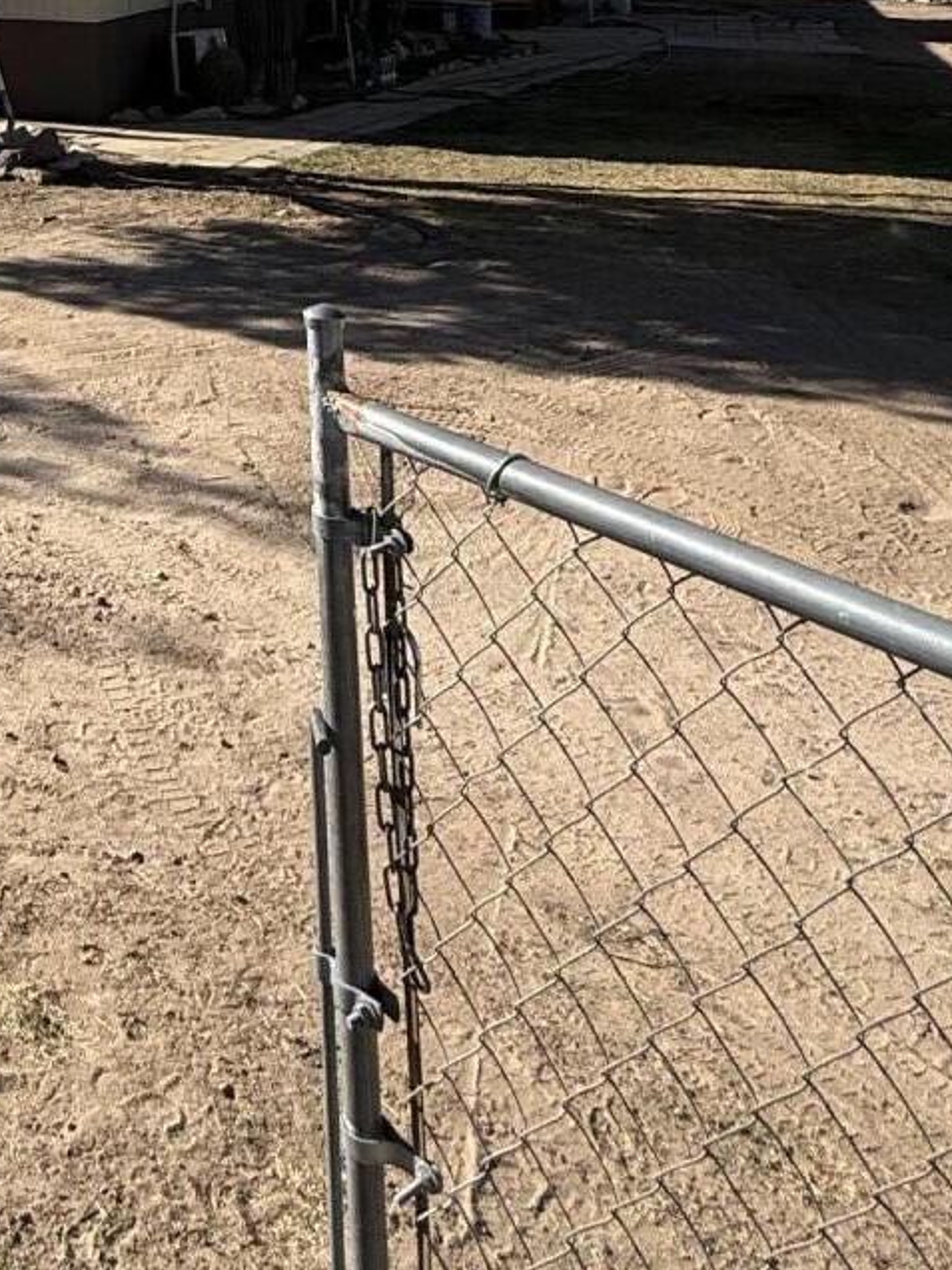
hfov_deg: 29.9
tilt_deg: +9.7
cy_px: -310
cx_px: -64
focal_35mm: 44
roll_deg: +1.2
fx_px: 1613
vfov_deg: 33.5
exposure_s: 1/1235
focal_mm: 2.22
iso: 50
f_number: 2.2
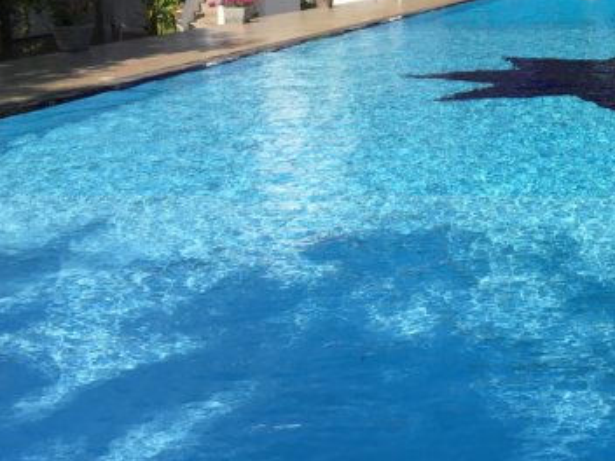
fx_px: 1173
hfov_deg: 27.4
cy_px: 77
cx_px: 643
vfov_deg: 21.9
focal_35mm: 66
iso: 25
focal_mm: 4.15
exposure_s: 1/2262
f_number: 2.2
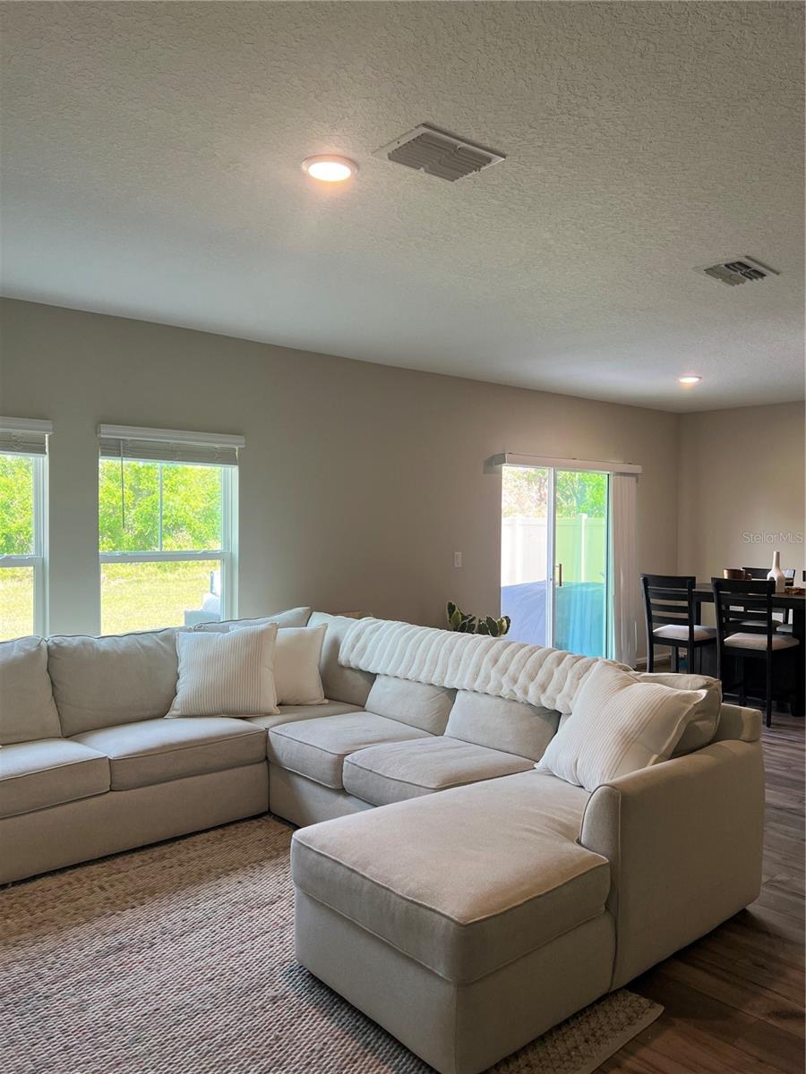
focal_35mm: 26
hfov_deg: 53.1
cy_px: 537
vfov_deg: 67.3
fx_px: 807
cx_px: 403
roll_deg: +0.1
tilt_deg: +0.2
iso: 80
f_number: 1.5
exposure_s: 1/120
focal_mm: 5.7
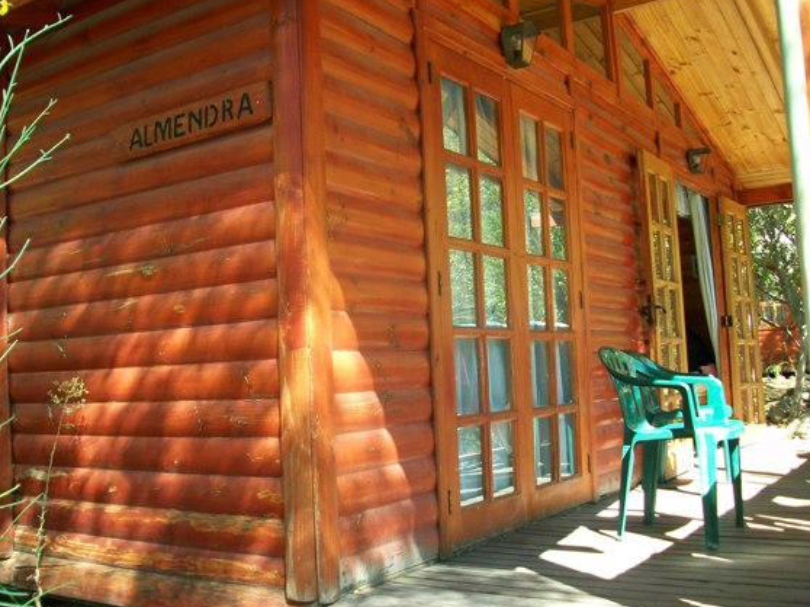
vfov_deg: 36.8
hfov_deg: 47.8
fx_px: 912
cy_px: 289
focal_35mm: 39
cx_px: 360
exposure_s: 1/125
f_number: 2.8
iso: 80
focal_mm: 5.7
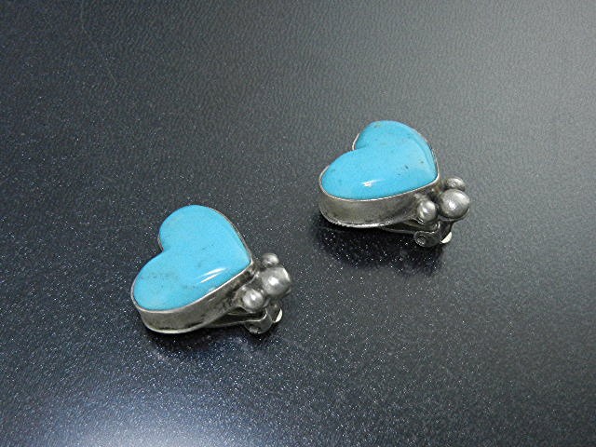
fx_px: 1016
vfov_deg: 24.8
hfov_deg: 32.7
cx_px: 298
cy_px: 224
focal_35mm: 59
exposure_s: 1/30
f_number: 8
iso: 800
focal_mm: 10.6
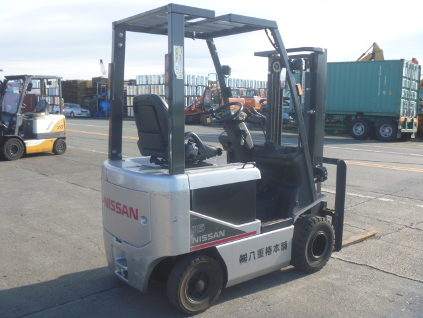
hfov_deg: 52.6
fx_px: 428
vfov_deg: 40.7
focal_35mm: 35
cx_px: 212
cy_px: 159
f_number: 3.5
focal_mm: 6.3
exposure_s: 1/250
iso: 80
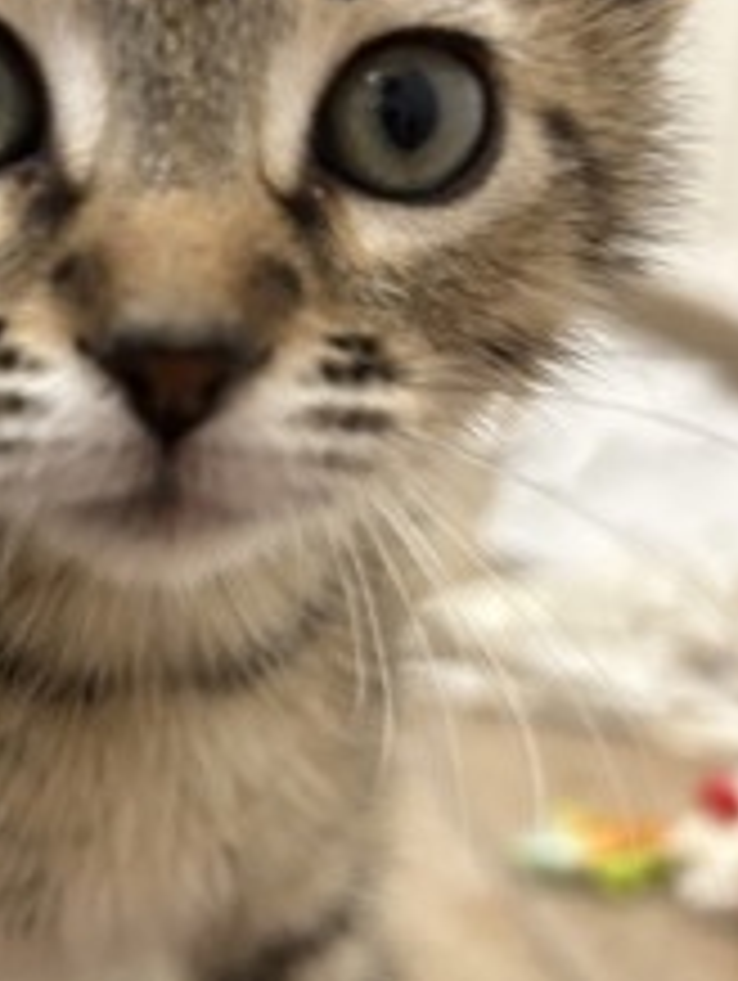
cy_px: 518
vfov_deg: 38.1
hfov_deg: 27.9
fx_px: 1419
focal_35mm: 50
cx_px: 56
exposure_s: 1/60
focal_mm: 5.7
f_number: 1.5
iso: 400
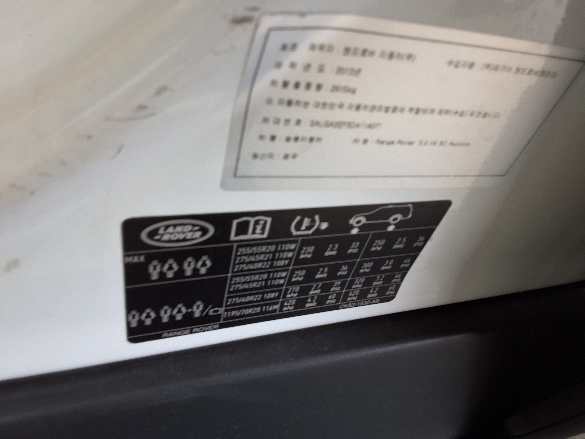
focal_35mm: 28
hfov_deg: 63.4
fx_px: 473
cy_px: 220
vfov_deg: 49.7
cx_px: 292
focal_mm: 2.91
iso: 64
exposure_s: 1/40
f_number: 1.9
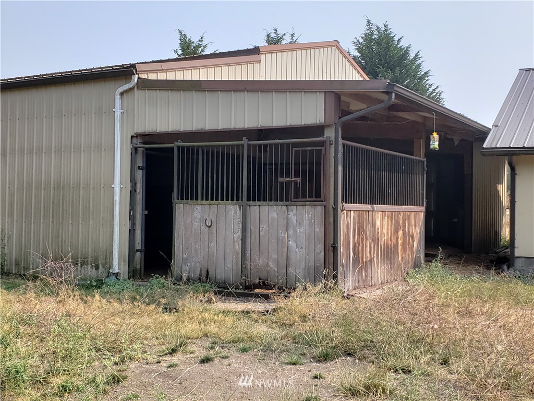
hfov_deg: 67.3
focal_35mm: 26
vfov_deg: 53.1
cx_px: 267
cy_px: 200
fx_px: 401
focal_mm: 4.3
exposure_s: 1/443
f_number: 2.4
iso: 50
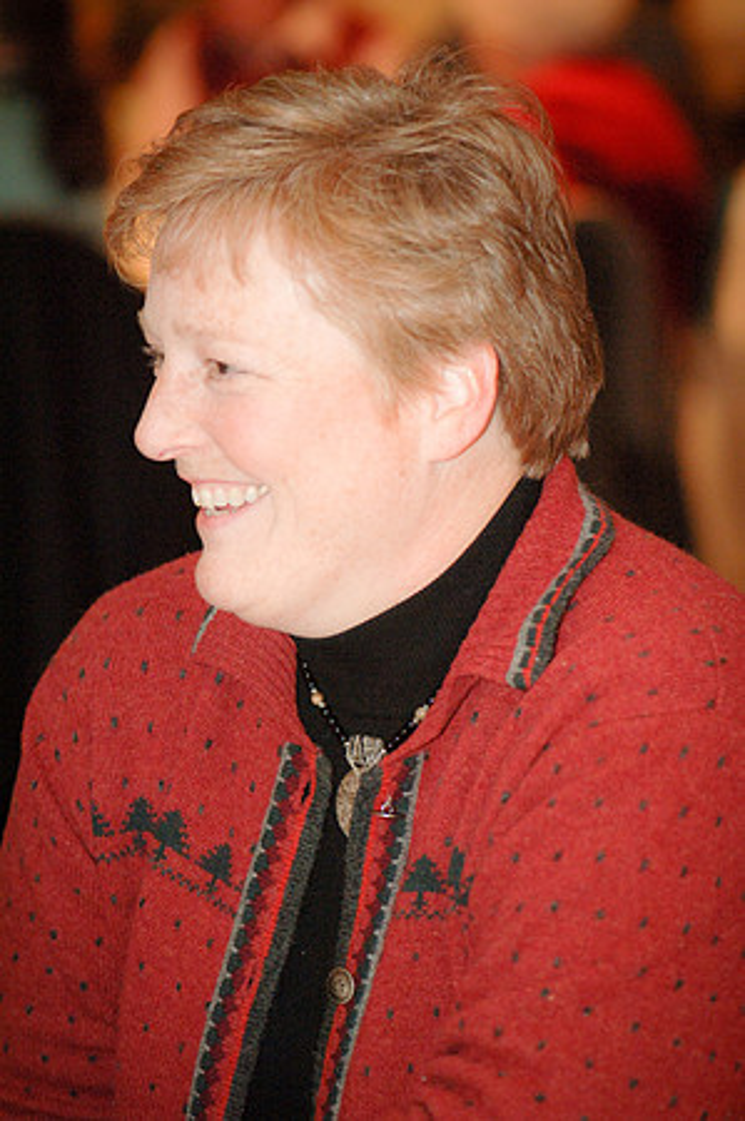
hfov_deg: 8.7
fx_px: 4900
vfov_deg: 13.1
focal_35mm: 158
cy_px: 560
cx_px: 372
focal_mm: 105
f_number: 2.8
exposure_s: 1/40
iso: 800
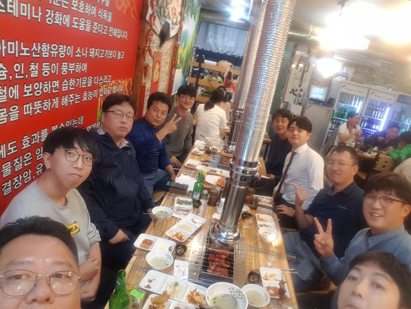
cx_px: 206
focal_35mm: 21
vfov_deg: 63.4
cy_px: 154
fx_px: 249
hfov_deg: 79.0
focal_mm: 2.1
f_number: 1.7
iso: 125
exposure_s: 1/30
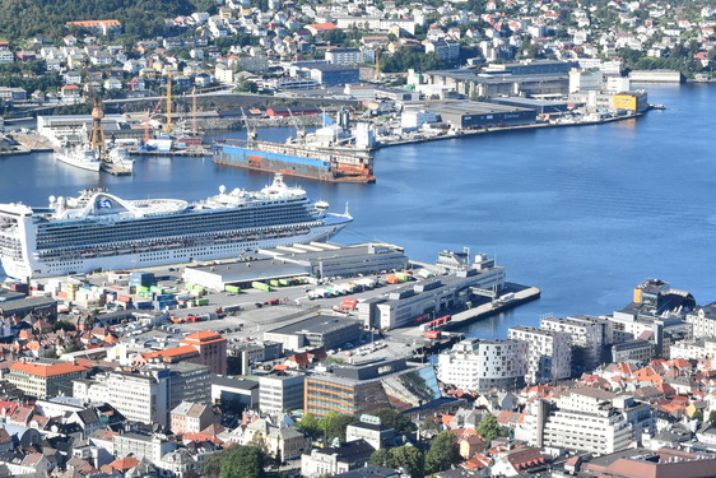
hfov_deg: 14.4
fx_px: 2825
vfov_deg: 9.7
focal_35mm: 142
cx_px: 176
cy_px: 184
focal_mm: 52
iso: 800
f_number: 13
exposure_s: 1/640
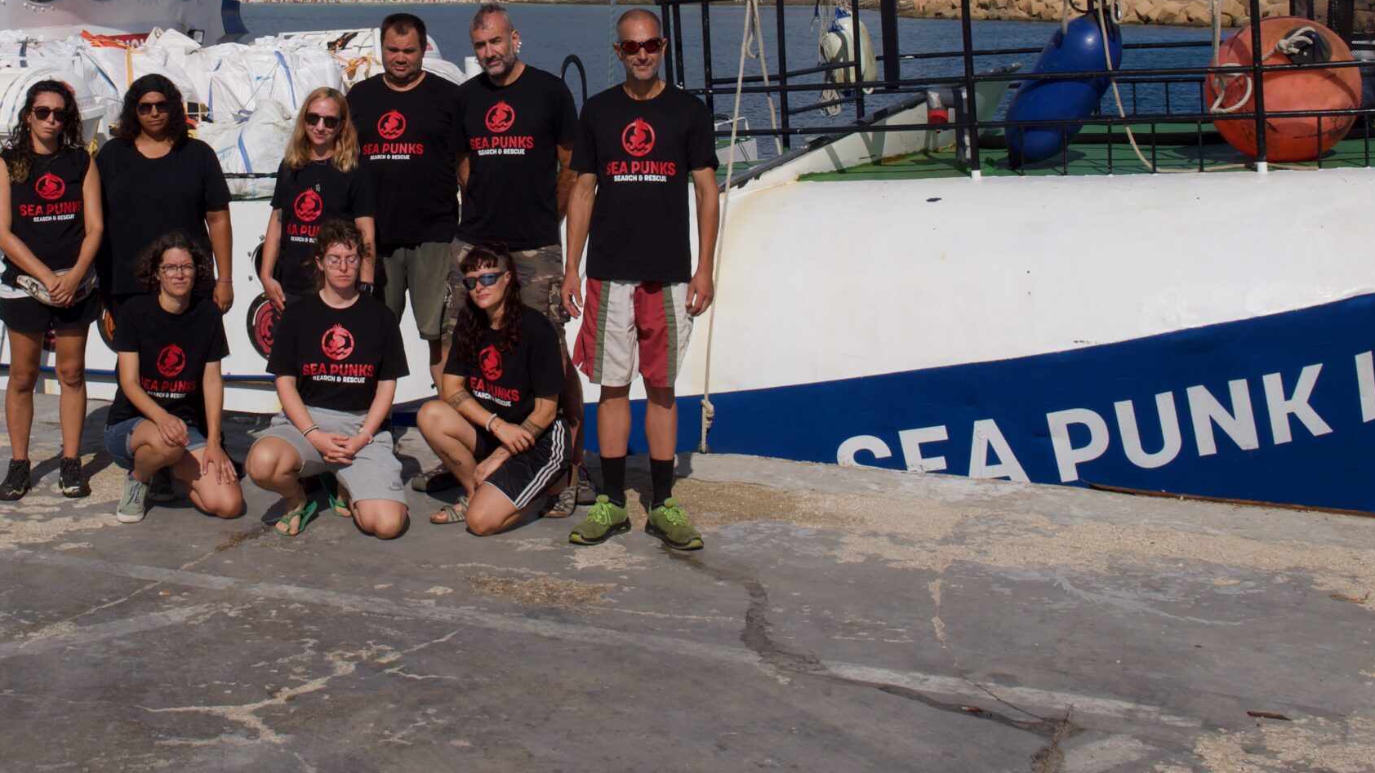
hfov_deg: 38.8
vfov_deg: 21.9
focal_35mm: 53
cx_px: 469
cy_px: 29
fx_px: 1932
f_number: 10
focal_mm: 16
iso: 100
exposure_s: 1/400
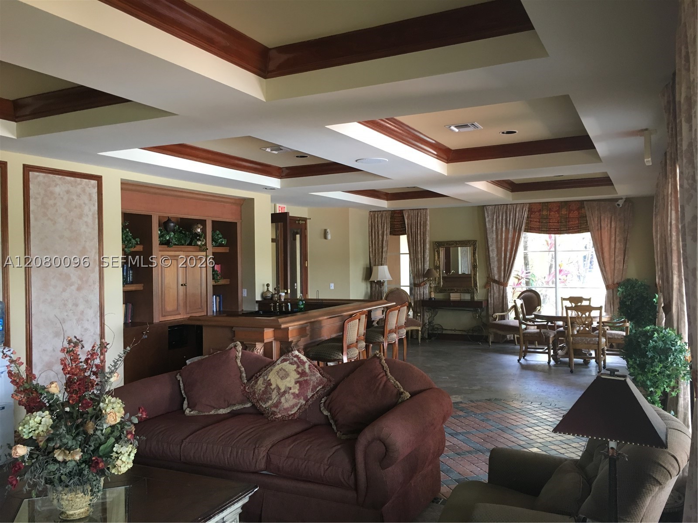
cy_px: 262
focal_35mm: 29
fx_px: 585
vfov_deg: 48.2
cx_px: 349
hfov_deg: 61.7
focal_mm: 4.15
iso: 100
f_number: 2.2
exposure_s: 1/30
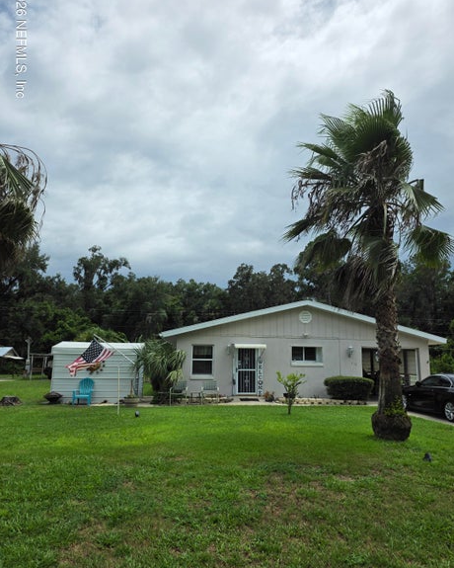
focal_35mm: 25
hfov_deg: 56.8
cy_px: 291
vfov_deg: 68.1
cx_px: 236
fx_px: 420
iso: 50
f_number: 1.7
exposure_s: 1/7944
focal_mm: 6.3
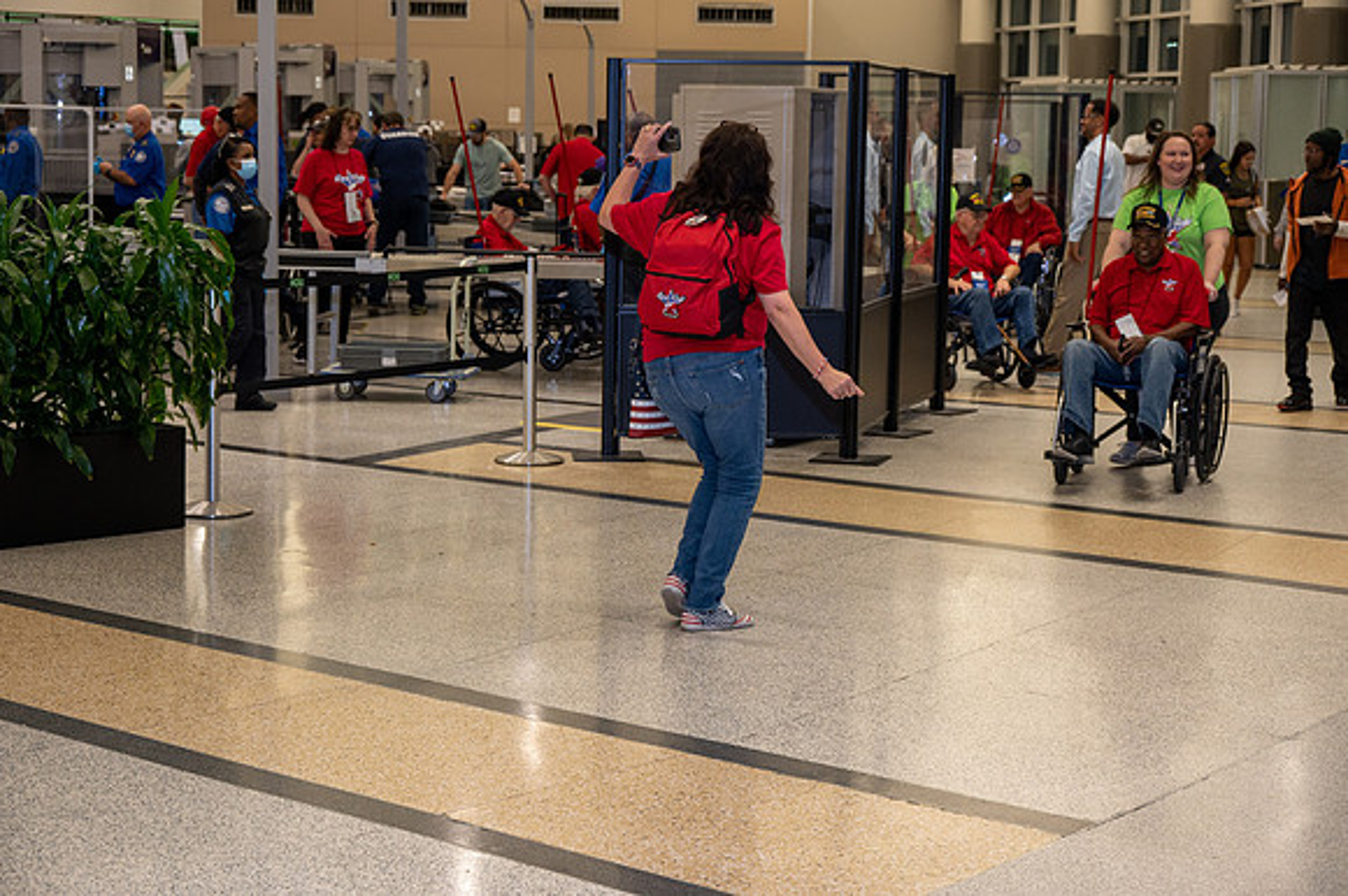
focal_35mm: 63
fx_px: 2358
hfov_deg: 31.9
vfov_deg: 21.5
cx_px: 674
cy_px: 448
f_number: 6
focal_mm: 63
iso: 1600
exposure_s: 1/100
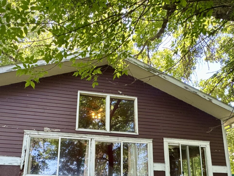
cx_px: 105
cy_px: 151
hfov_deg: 63.3
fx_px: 189
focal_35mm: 28
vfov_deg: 46.1
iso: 80
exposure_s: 1/99
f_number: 2.2
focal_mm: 2.22
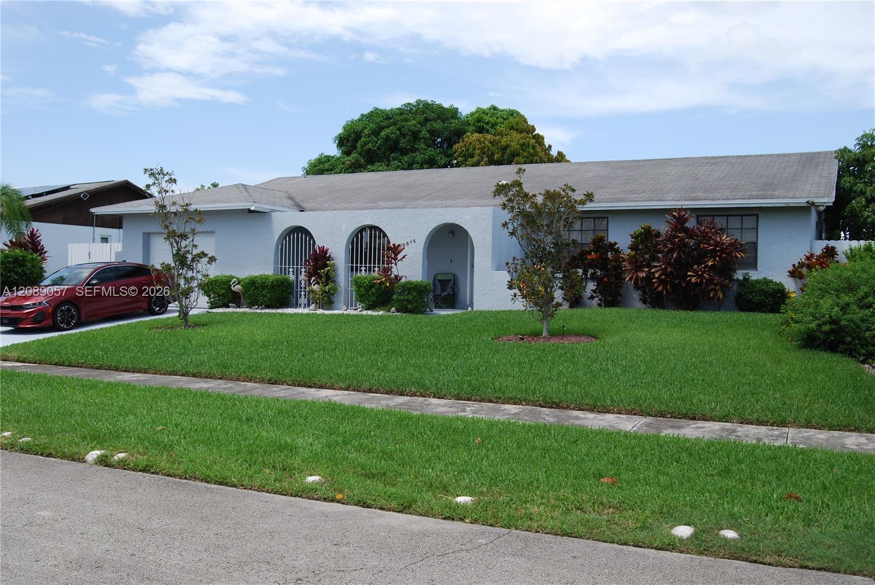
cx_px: 438
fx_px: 839
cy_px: 292
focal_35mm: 34
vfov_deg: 38.4
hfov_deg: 55.1
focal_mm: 23
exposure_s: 1/200
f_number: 7.1
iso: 100
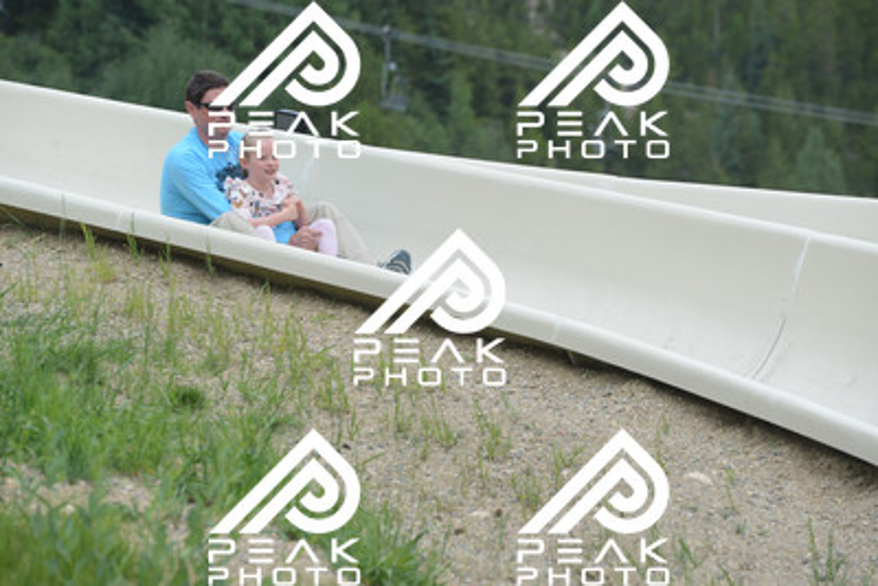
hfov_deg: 10.5
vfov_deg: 7.0
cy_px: 293
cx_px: 439
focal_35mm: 195
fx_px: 4757
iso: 400
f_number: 6.3
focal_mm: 195
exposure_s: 1/640
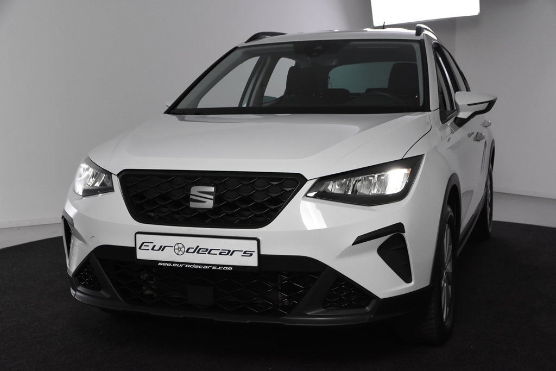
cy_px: 186
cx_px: 278
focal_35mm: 51
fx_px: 788
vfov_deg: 26.5
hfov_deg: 38.9
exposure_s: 1/160
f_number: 6.3
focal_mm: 34
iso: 1600
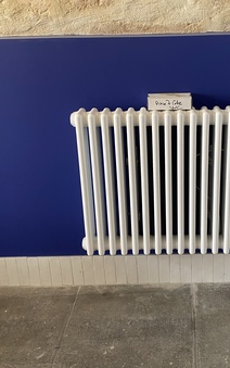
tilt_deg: -19.2
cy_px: 142
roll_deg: +2.6
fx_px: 391
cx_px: 165
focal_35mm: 39
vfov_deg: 50.0
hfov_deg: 32.3
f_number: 1.8
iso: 125
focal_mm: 4.25
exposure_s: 1/50
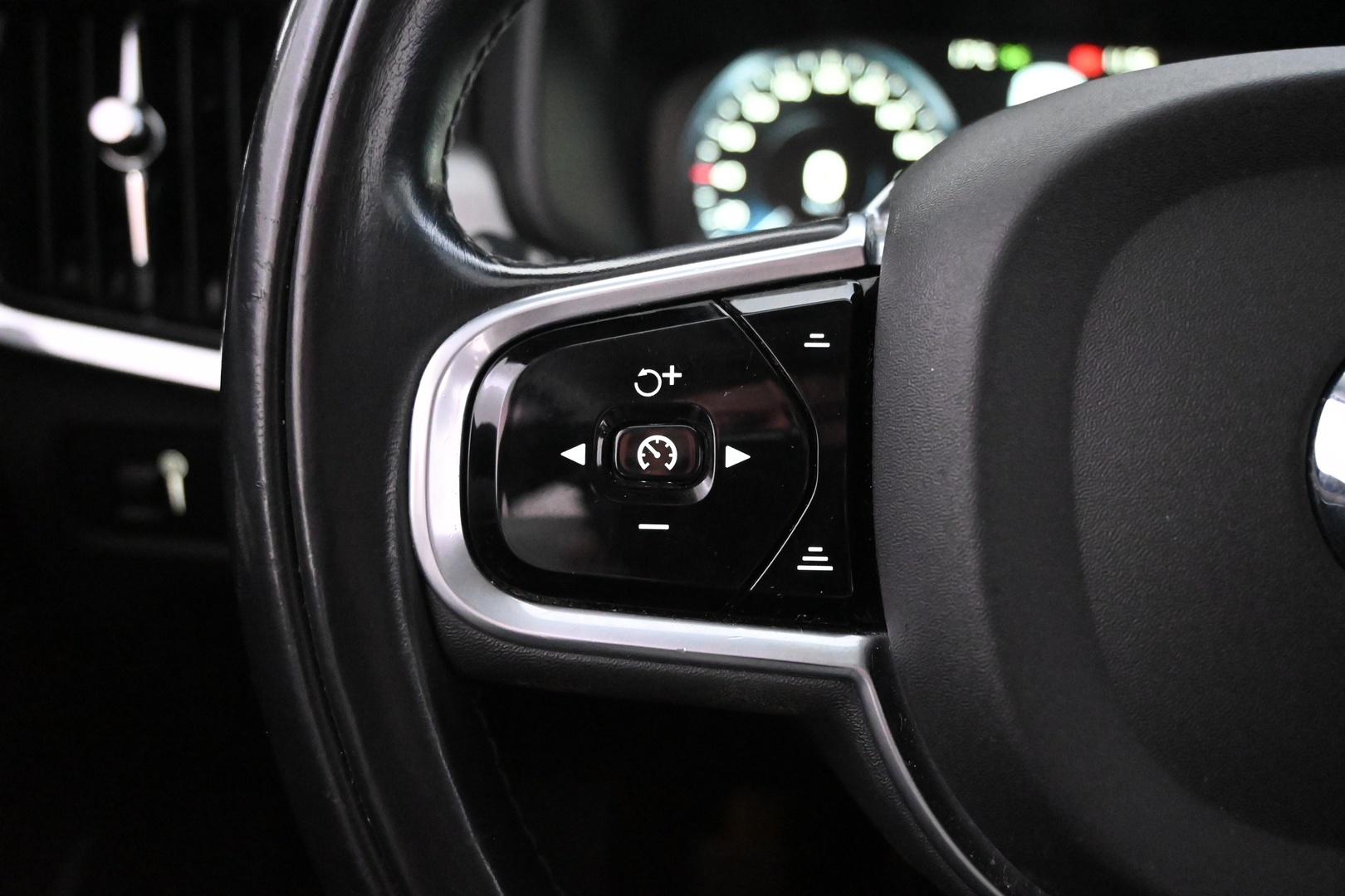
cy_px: 448
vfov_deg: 39.1
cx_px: 672
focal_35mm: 34
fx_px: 1261
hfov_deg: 56.1
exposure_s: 1/40
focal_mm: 22.5
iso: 10000
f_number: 4
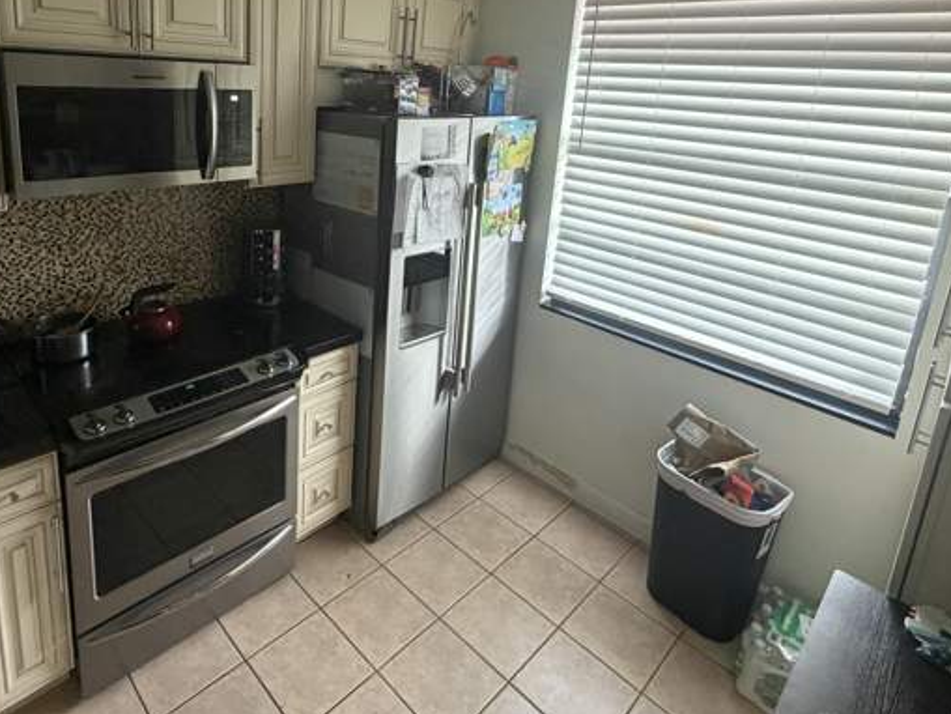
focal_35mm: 22
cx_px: 392
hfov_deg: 75.7
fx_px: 605
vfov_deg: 58.9
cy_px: 207
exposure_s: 1/60
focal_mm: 2.22
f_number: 2.2
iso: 500
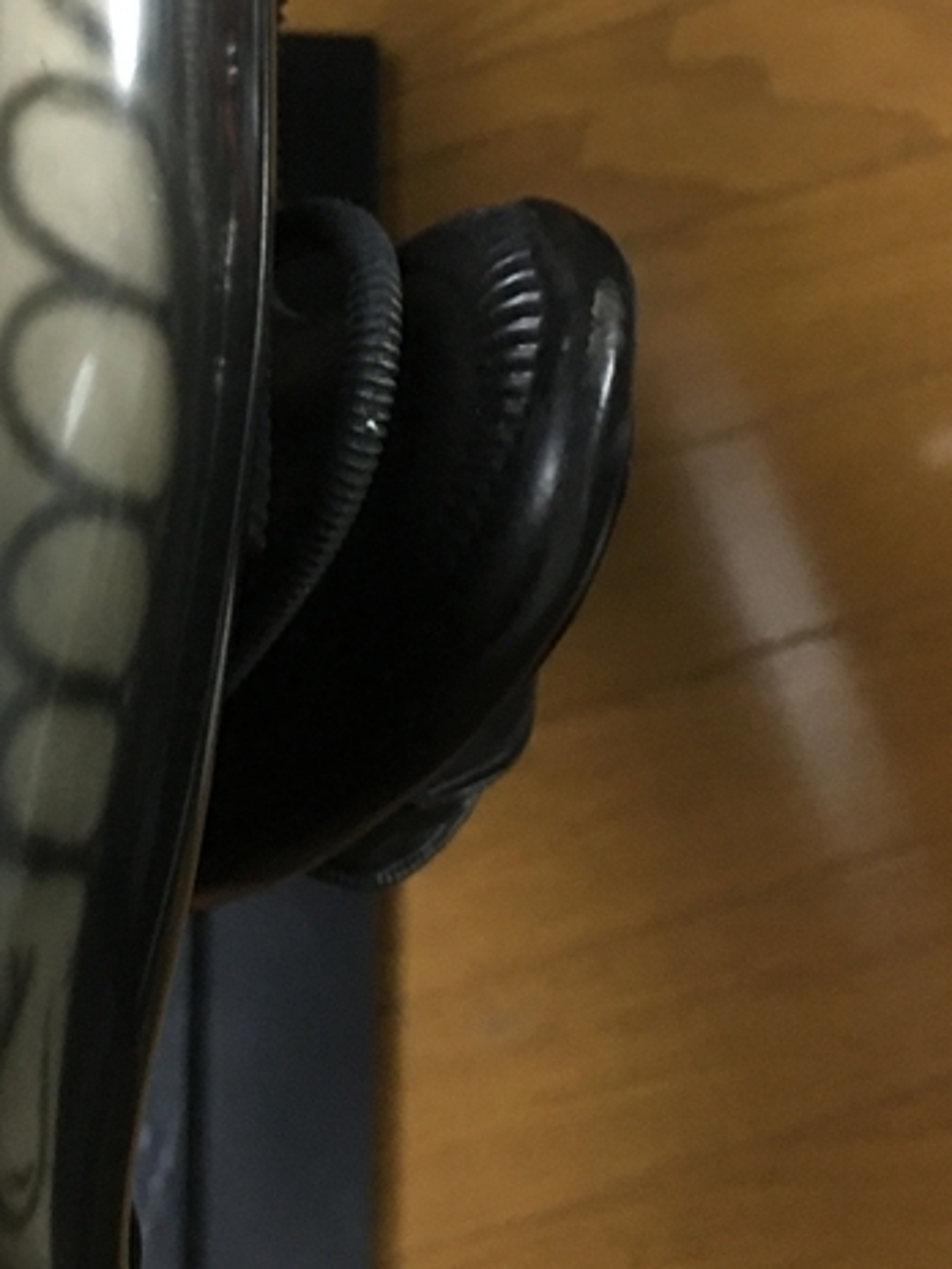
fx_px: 2750
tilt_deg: -76.5
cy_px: 279
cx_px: -145
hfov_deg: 18.7
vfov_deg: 25.6
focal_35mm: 75
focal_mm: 4.15
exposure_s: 1/10
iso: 100
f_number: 2.2
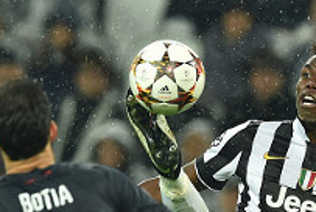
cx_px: 229
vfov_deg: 1.5
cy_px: 217
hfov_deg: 2.3
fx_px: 7955
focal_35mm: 905
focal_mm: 400
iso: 1600
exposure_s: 1/1250
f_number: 4
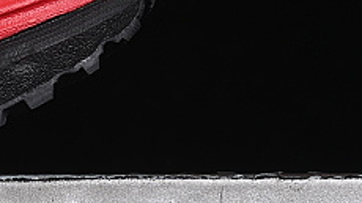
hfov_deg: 5.7
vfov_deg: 3.3
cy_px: -183
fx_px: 3539
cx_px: -381
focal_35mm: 369
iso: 160
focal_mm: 50
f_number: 8
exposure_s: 1/80
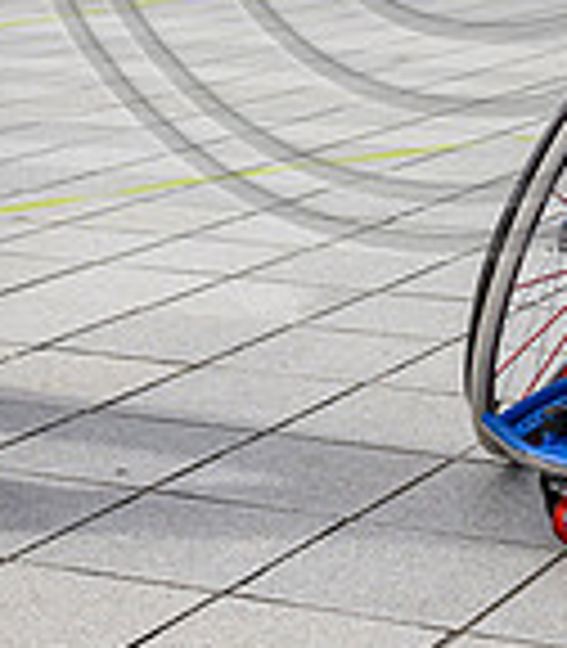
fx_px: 2448
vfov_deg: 14.4
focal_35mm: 123
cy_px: -198
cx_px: 555
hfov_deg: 13.1
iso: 500
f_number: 5
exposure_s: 1/2000
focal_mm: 29
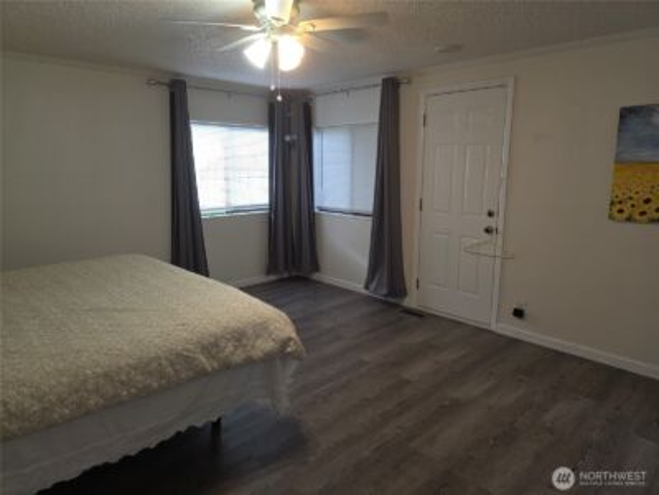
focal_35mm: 23
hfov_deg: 73.9
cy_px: 248
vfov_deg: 58.9
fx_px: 438
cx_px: 330
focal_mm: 6.3
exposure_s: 1/60
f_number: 1.7
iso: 40
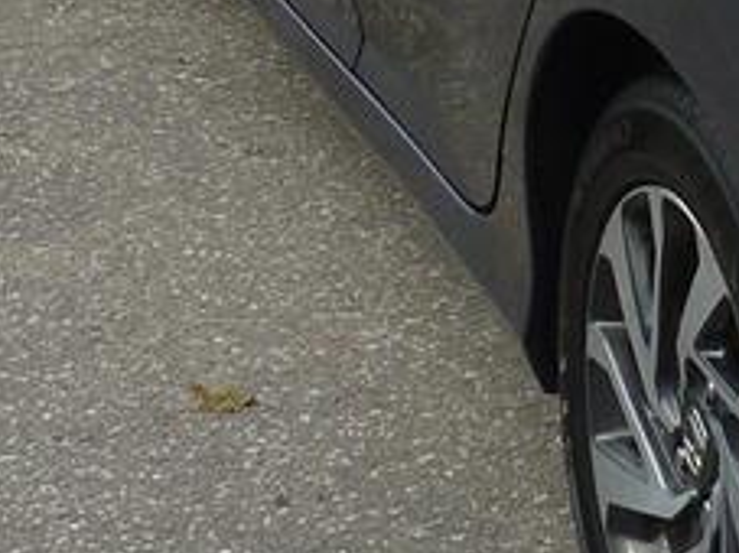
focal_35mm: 141
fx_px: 3009
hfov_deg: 13.3
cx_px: 1091
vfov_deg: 10.3
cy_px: -189
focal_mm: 4.1
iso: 80
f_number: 4
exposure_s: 1/400
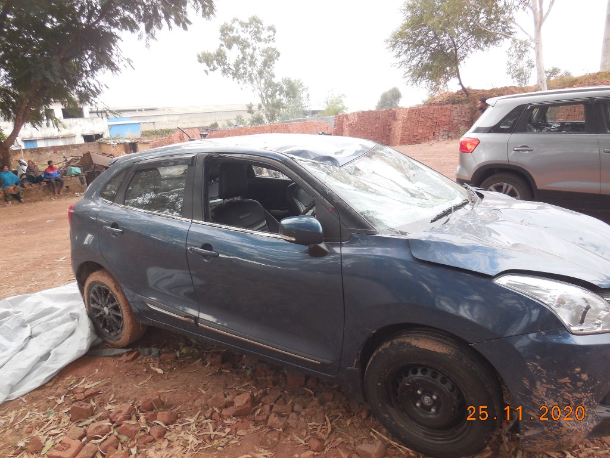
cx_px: 305
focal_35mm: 25
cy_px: 229
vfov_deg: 54.9
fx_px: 441
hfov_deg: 69.4
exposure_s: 1/40
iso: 125
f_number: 3.1
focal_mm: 4.5
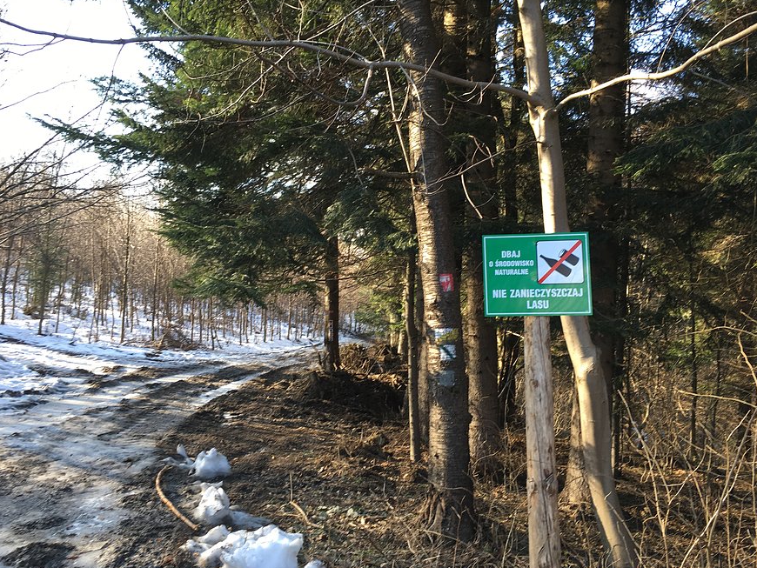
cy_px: 289
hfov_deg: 59.9
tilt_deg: +2.5
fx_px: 656
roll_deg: -2.9
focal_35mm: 30
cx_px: 374
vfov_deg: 46.8
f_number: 2.2
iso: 25
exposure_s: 1/100
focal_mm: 4.15
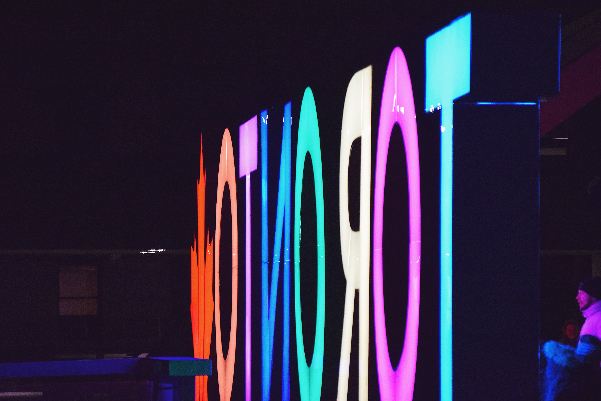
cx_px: 300
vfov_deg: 4.6
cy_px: 200
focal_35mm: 300
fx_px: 5008
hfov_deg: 6.9
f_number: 5.6
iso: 6400
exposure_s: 1/200
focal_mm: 200
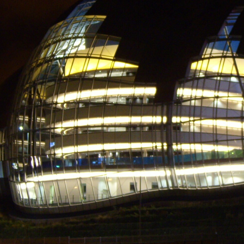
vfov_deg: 10.6
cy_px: 111
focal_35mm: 165
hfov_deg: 10.6
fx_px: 1316
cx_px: 199
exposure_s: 1/2
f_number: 4.1
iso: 200
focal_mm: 15
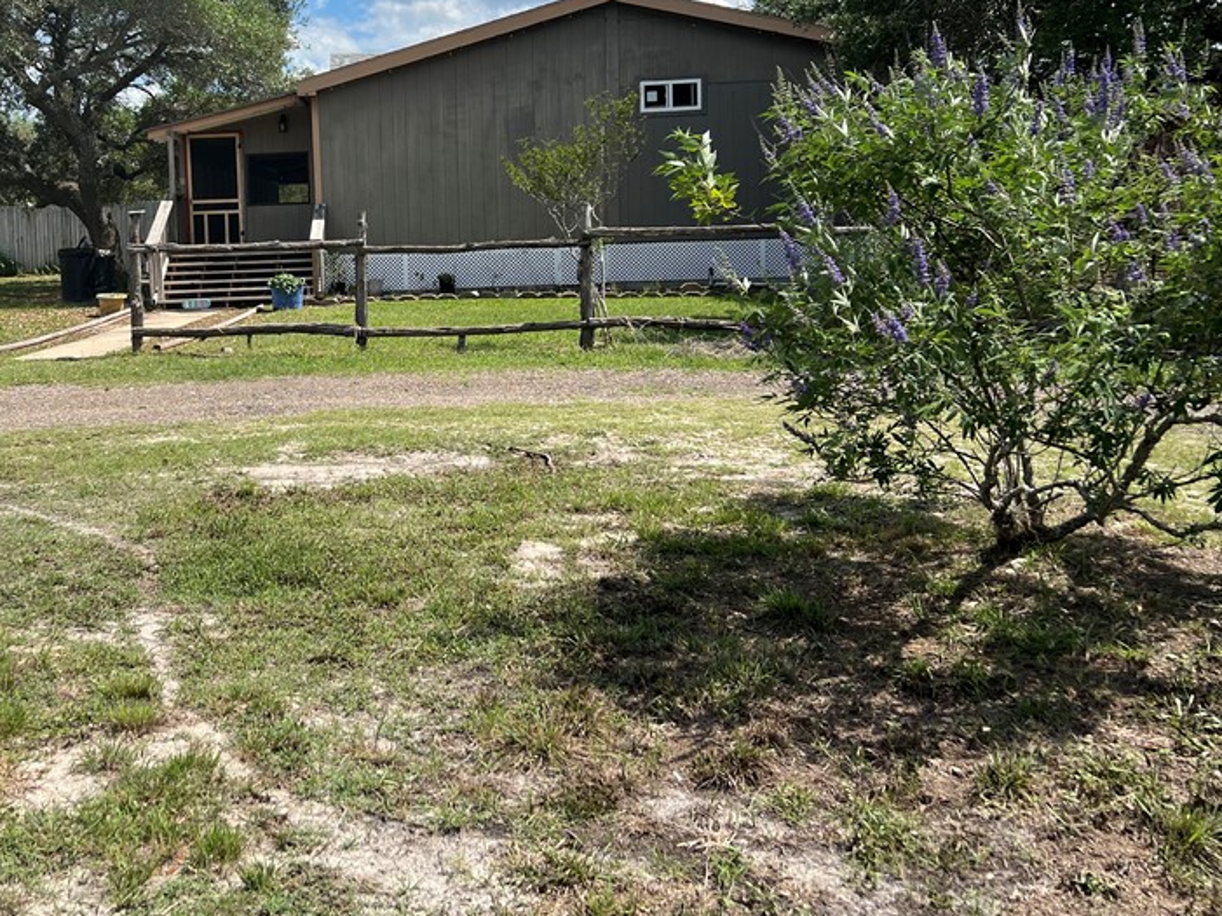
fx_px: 1341
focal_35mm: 38
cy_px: 316
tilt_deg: -4.2
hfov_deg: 47.5
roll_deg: +2.7
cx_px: 333
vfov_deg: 37.3
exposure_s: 1/3968
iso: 50
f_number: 1.5
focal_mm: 5.7
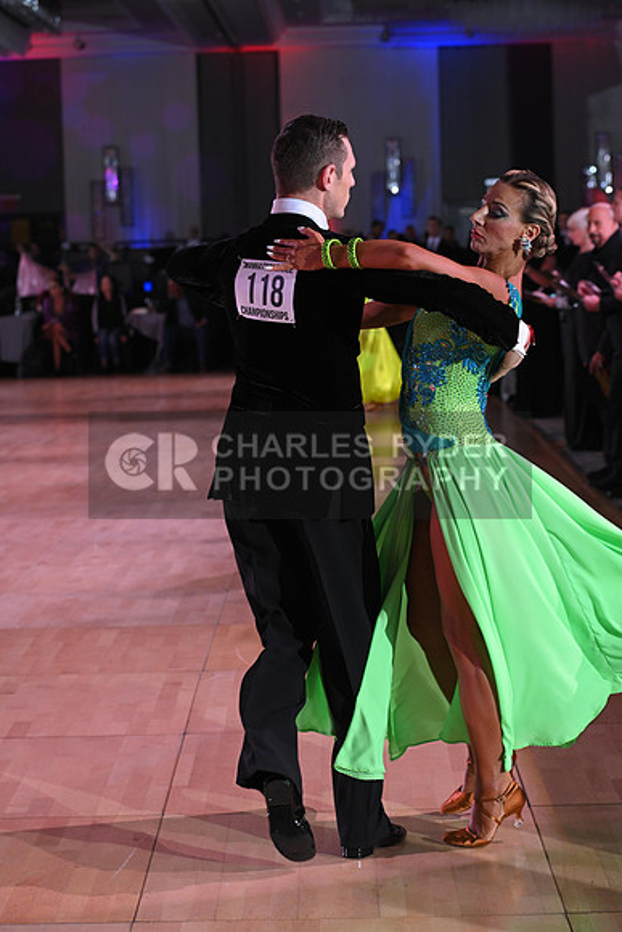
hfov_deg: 15.9
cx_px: 311
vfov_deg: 23.6
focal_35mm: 86
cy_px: 466
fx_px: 2227
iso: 1600
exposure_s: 1/200
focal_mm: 86
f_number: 5.6
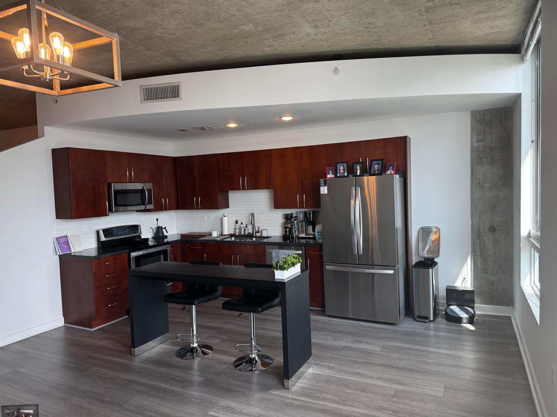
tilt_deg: -6.0
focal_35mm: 24
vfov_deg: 56.8
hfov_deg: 71.6
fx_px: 386
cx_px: 278
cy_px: 208
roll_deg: +0.8
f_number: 1.78
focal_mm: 6.76
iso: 64
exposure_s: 1/250
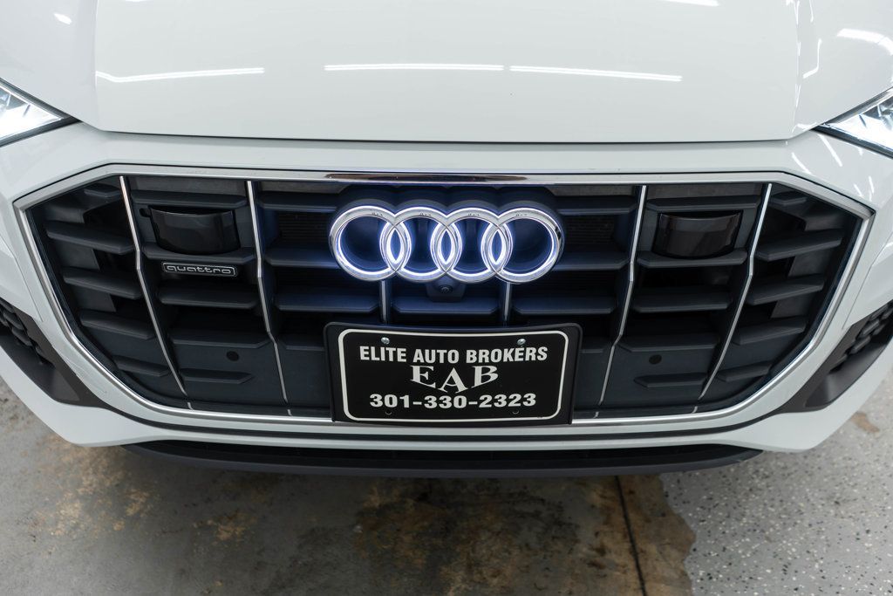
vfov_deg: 46.4
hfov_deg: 65.5
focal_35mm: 28
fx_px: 695
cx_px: 446
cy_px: 298
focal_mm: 28
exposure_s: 1/50
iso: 200
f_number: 3.2
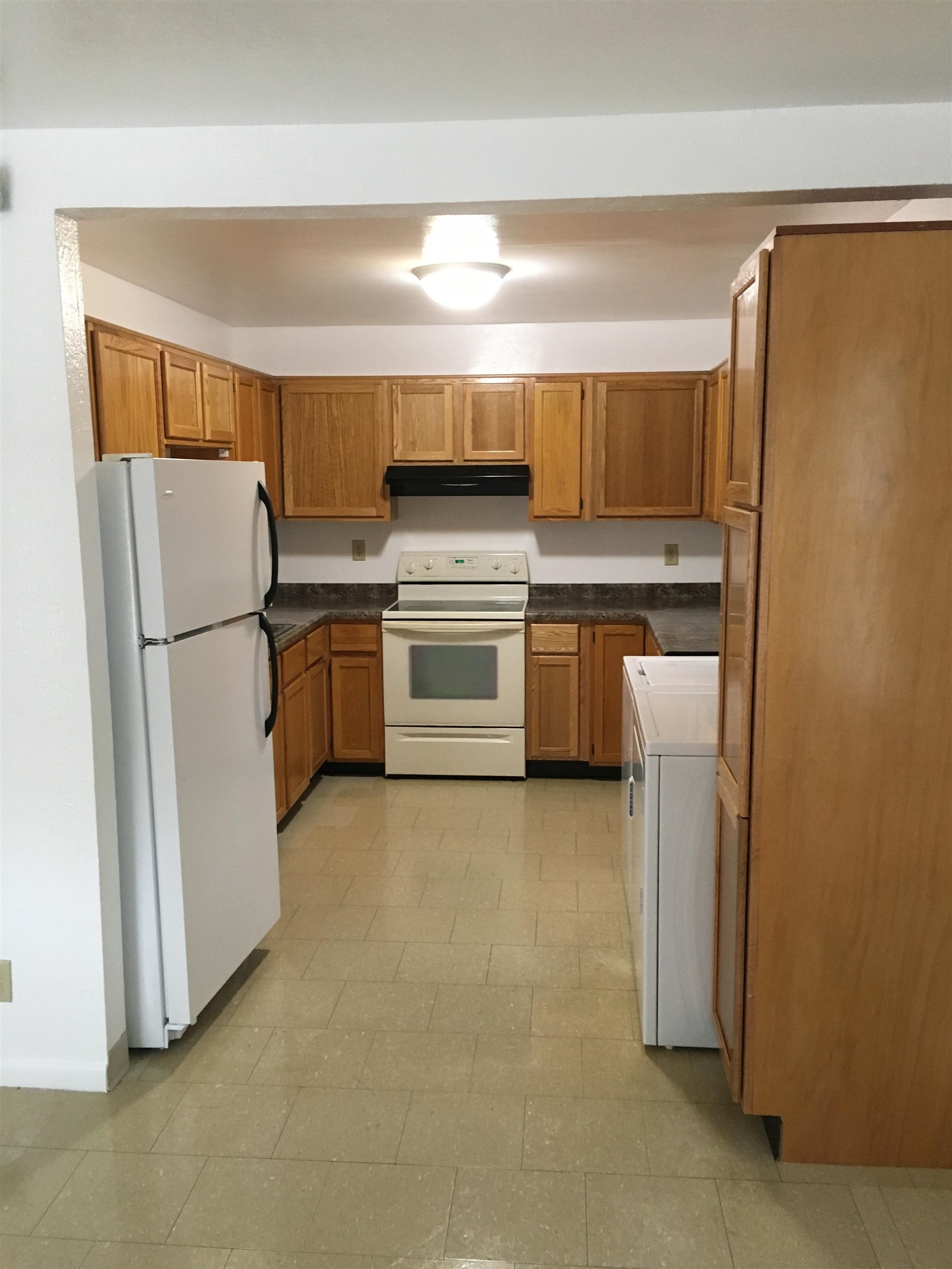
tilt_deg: -7.5
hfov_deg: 48.2
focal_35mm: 29
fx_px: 1063
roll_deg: +1.2
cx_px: 476
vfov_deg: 61.7
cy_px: 634
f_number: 2.2
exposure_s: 1/30
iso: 125
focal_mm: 4.15
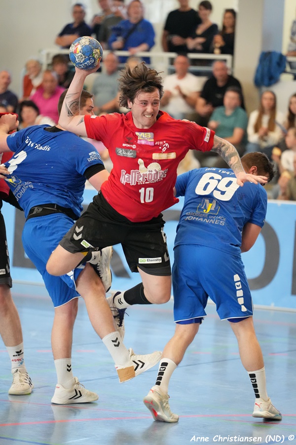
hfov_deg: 8.4
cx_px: 148
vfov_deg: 12.6
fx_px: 2010
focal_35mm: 163
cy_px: 222
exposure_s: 1/1600
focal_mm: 163
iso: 12800
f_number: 2.8
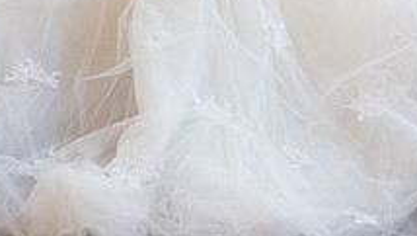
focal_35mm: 68
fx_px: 753
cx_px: 259
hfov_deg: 30.8
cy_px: -136
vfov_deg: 16.0
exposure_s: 1/160
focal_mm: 24
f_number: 2.8
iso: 500
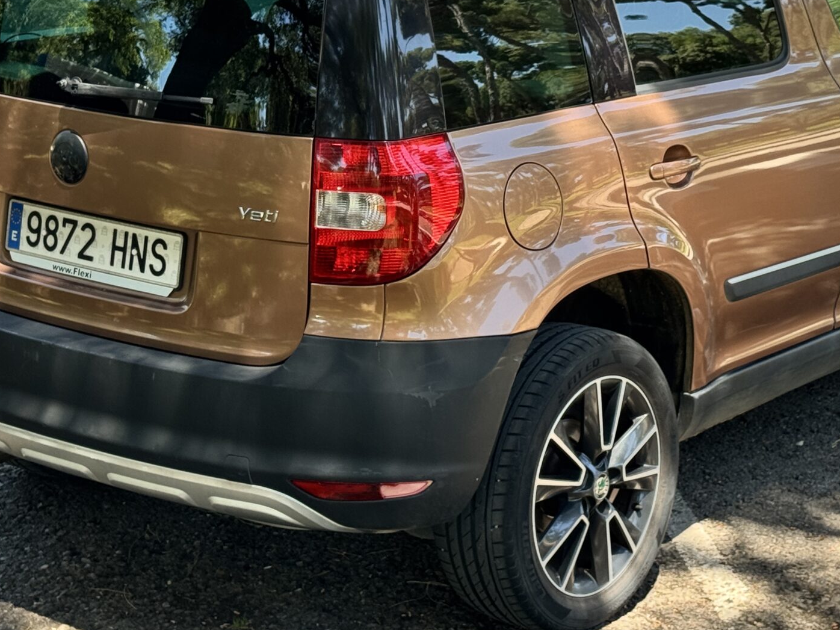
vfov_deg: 16.7
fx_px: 2135
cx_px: 521
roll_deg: -1.9
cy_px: 174
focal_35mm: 88
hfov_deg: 22.2
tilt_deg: -12.5
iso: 64
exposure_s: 1/277
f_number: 1.78
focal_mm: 6.76
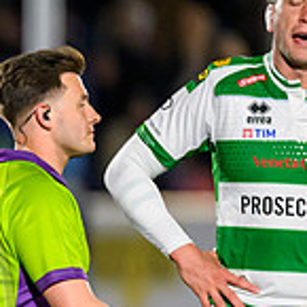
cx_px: -421
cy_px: 282
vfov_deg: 1.0
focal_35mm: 1717
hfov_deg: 1.0
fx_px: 17228
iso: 5000
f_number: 3.2
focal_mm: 400
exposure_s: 1/2000
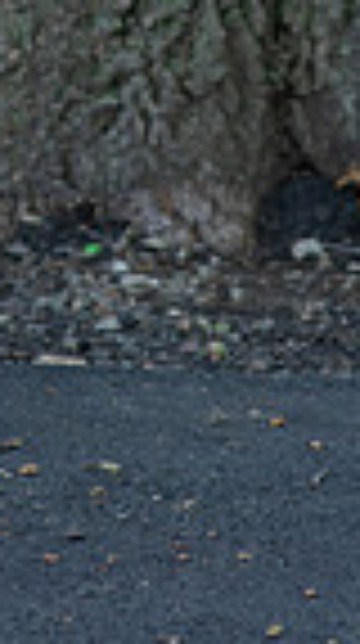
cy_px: -356
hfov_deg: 4.3
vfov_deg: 7.6
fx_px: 4771
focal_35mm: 280
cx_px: -108
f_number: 4.5
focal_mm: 85
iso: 800
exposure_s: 1/250
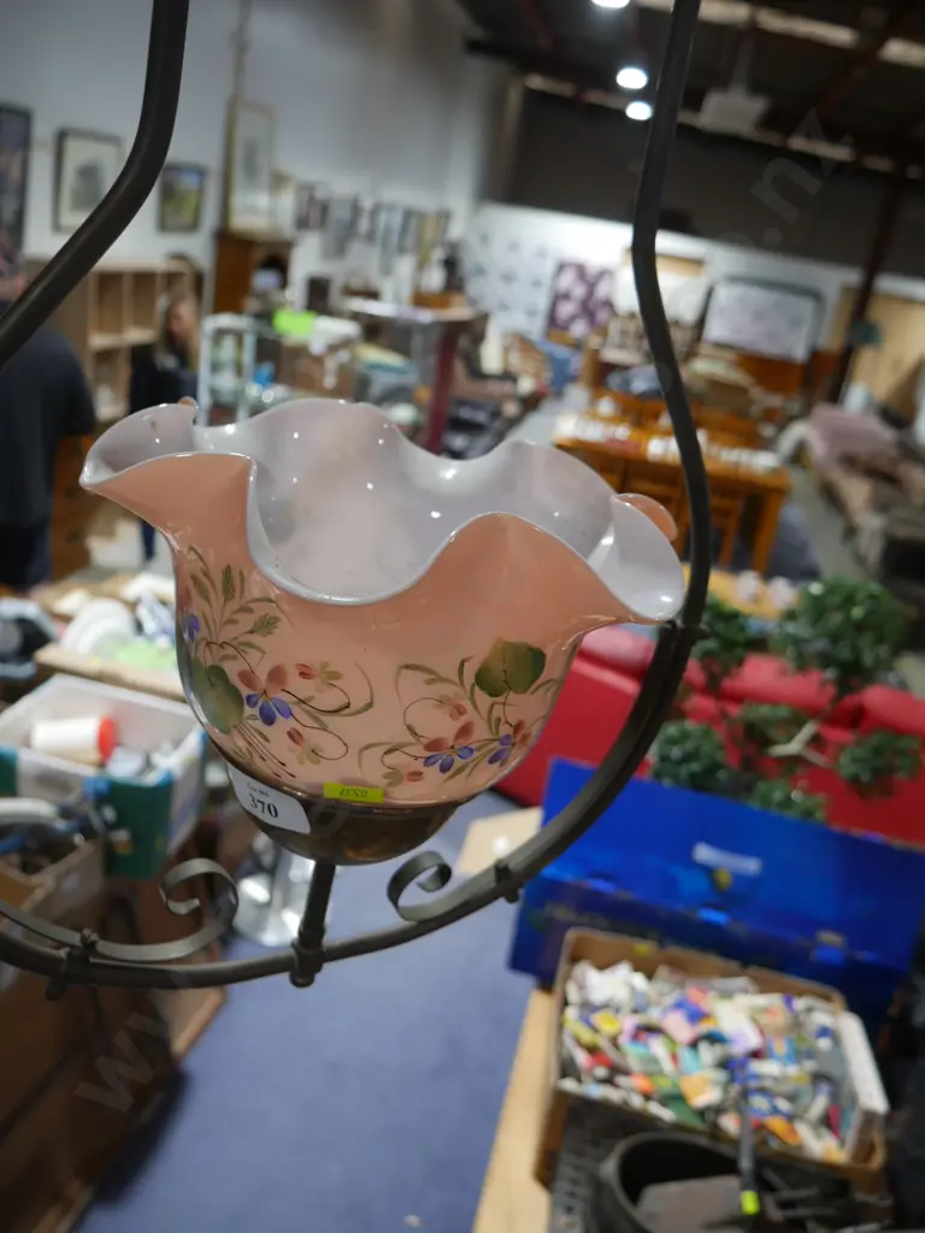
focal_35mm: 28
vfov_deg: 63.4
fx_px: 998
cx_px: 462
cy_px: 616
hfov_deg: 49.7
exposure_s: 1/60
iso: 320
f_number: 3.5
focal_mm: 14
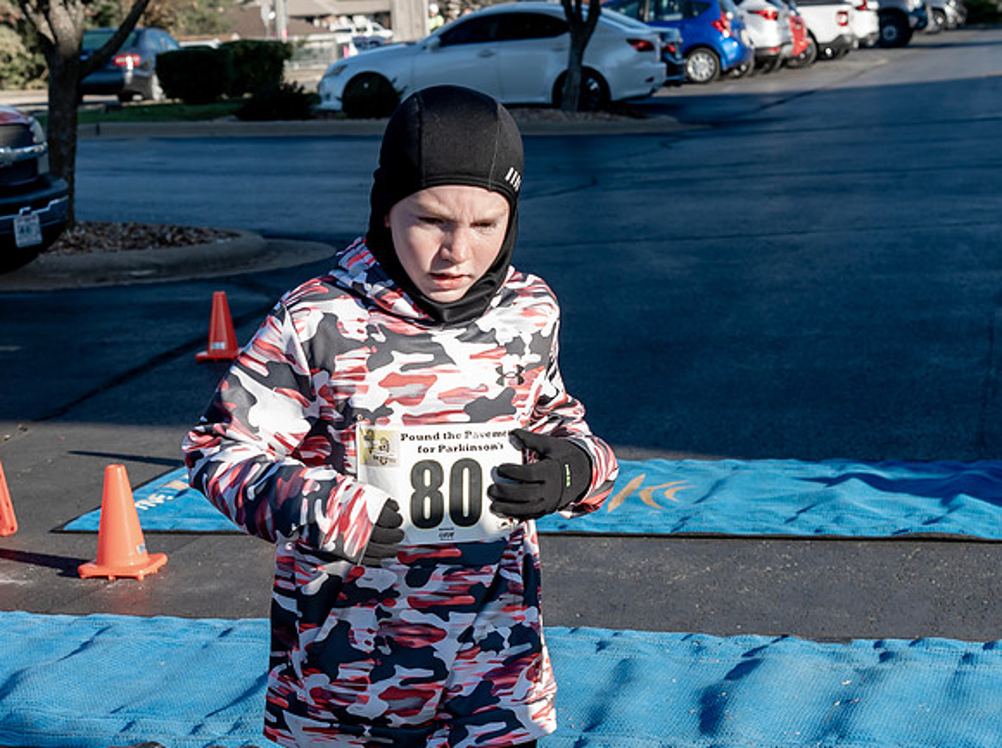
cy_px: 592
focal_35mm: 87
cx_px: 482
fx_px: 2527
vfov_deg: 16.7
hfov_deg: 22.4
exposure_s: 1/800
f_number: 4.5
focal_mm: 35
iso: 200
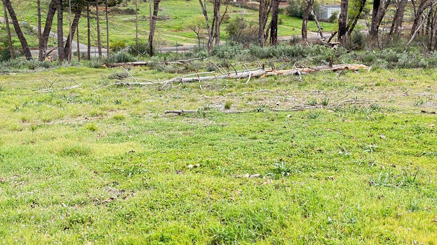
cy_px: 94
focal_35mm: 53
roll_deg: +1.6
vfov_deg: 22.6
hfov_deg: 39.2
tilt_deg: -11.8
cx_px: 202
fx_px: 614
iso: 100
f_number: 1.78
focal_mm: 6.76
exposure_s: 1/1067
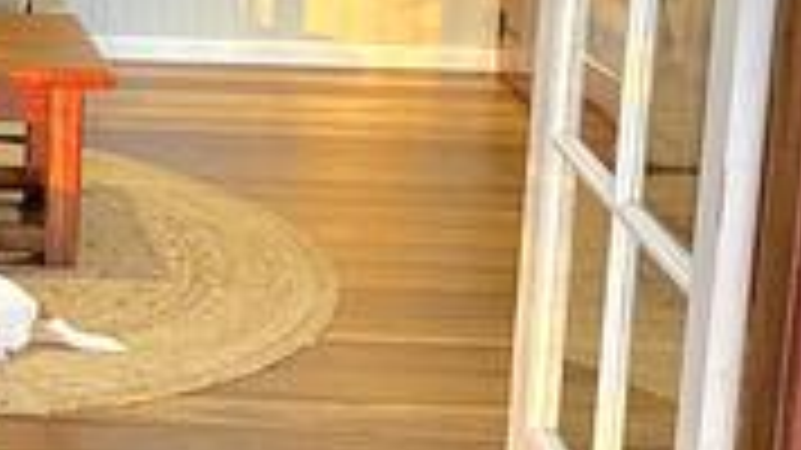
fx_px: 1932
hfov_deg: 21.2
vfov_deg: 13.0
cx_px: -252
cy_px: -70
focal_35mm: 91
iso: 320
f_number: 1.78
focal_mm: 6.86
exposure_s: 1/50
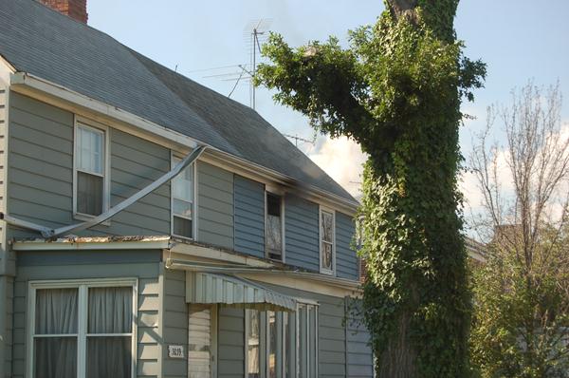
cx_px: 284
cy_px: 189
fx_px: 1302
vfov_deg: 16.5
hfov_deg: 24.7
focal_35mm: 82
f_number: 7.1
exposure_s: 1/200
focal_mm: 55
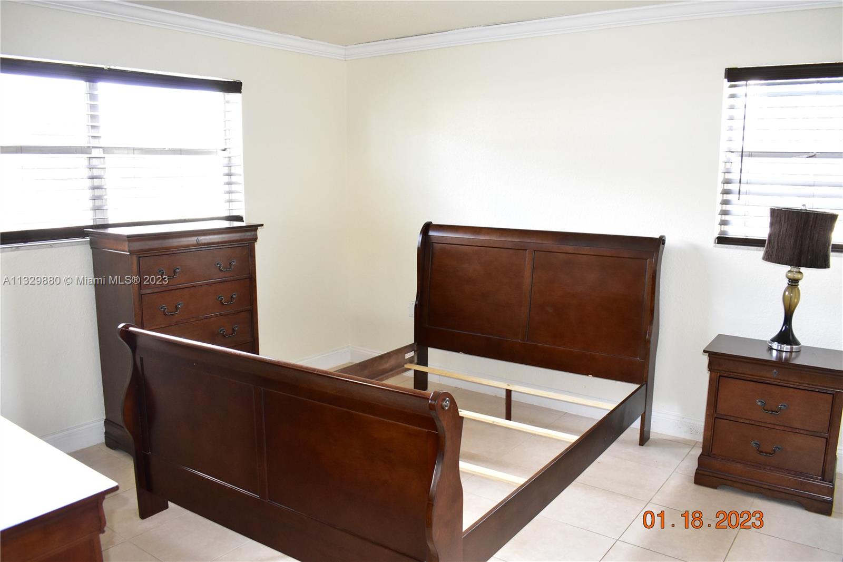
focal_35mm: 27
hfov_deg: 67.4
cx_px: 422
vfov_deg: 47.9
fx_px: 632
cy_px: 281
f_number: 5
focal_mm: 18
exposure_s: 1/60
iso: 2000
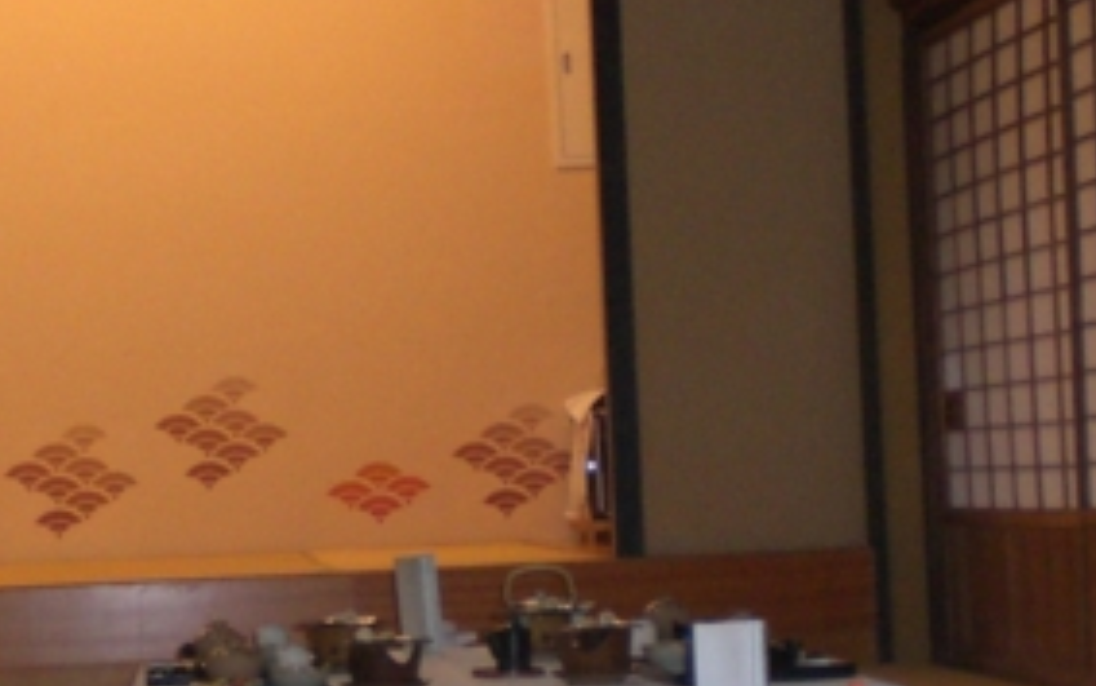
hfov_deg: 18.2
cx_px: 321
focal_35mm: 114
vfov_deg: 11.5
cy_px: 376
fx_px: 3406
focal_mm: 6.3
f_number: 3.1
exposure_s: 1/60
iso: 200
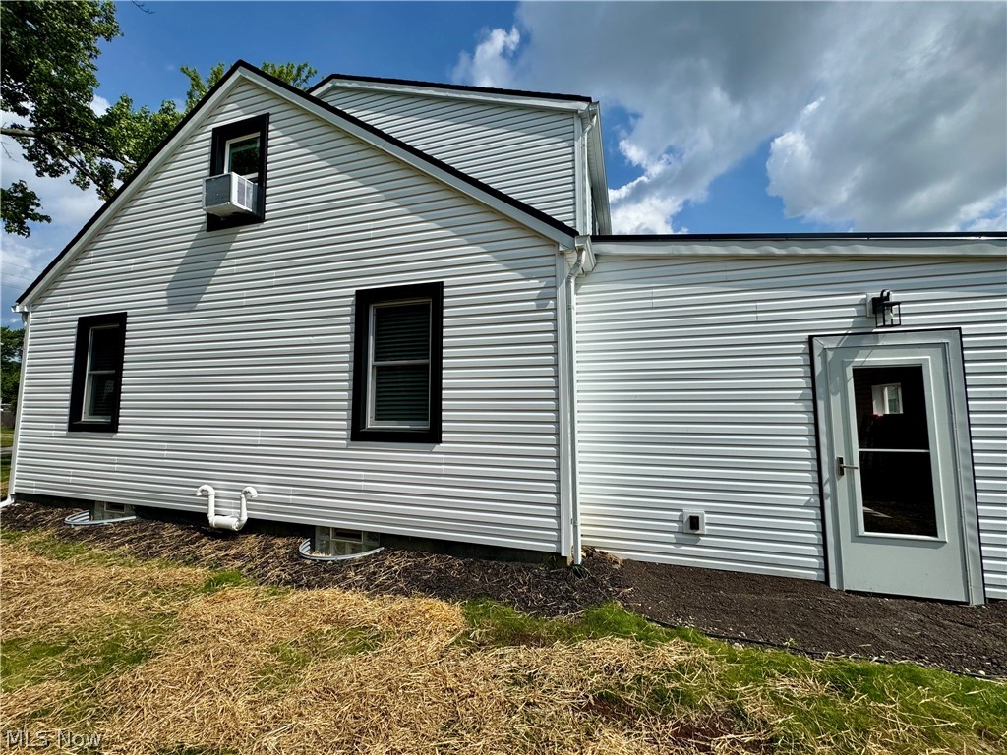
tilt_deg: +5.3
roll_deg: +0.9
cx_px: 504
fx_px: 407
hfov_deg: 102.1
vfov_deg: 85.7
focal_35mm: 14
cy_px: 378
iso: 40
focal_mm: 2.22
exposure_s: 1/3906
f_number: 2.2
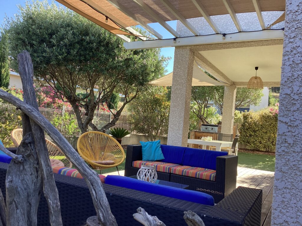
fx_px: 270
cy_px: 113
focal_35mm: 31
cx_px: 151
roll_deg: -4.8
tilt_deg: +1.9
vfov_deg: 45.4
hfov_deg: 58.4
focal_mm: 3.3
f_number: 2.4
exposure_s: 1/176
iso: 25
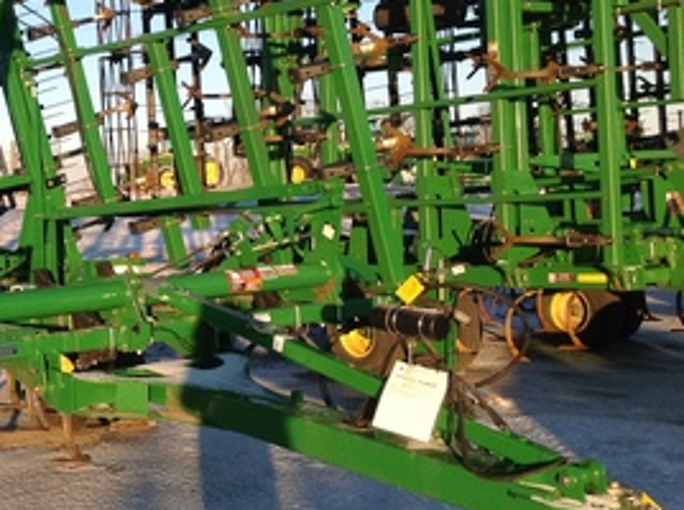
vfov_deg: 20.6
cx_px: 8
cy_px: 194
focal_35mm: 71
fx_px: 1400
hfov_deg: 26.1
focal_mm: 4.28
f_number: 2.4
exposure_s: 1/817
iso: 50
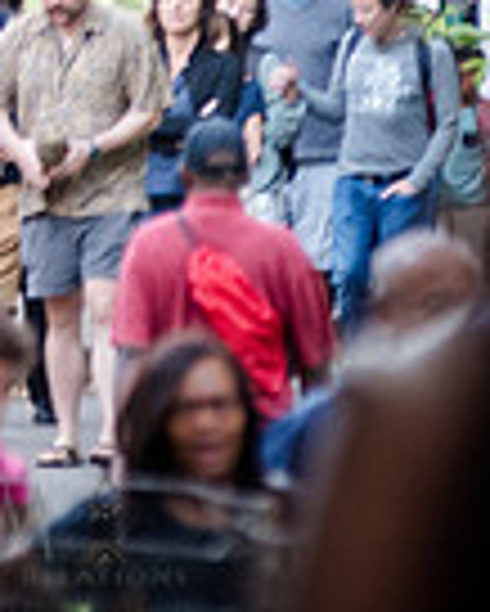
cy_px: -245
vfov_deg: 2.4
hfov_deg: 1.9
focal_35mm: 801
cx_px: -180
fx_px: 14504
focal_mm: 200
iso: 2500
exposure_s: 1/100
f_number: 4
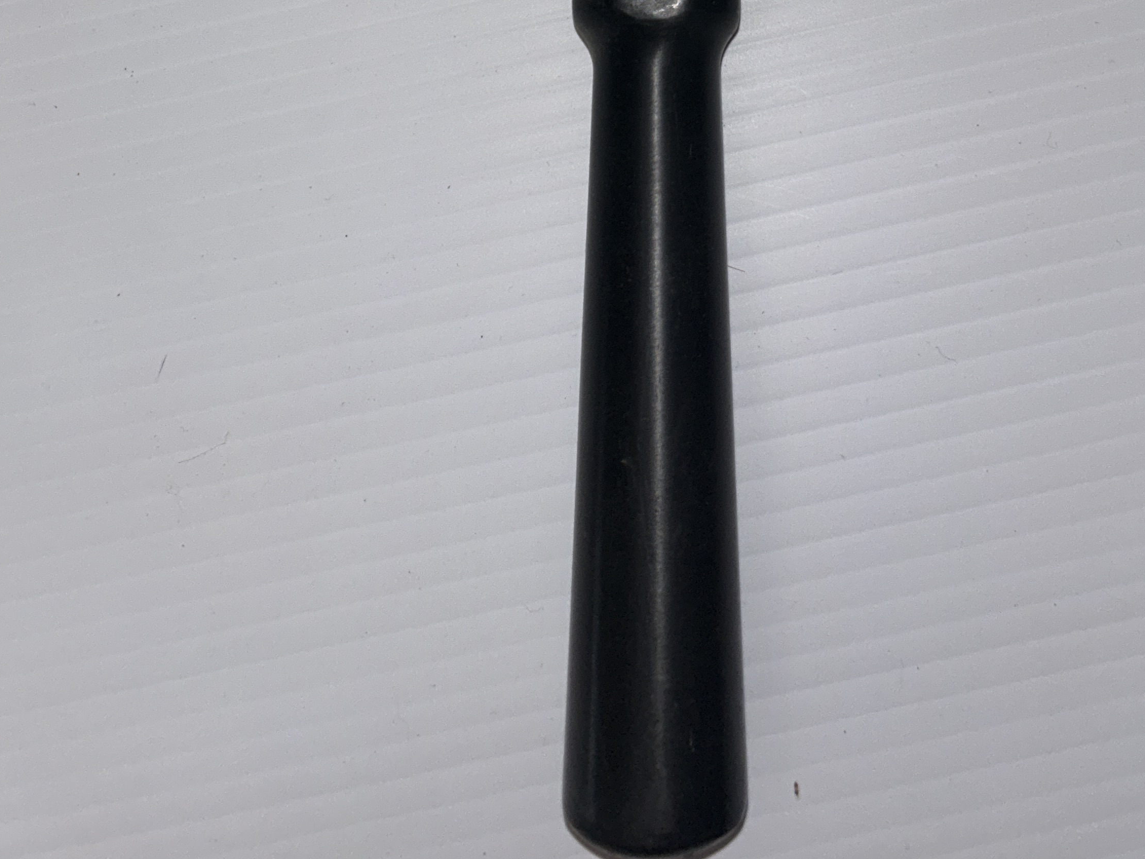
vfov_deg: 27.2
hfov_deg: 40.2
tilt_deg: -82.5
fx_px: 1555
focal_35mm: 47
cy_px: -173
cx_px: 695
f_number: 1.5
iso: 32
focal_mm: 5.7
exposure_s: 1/72
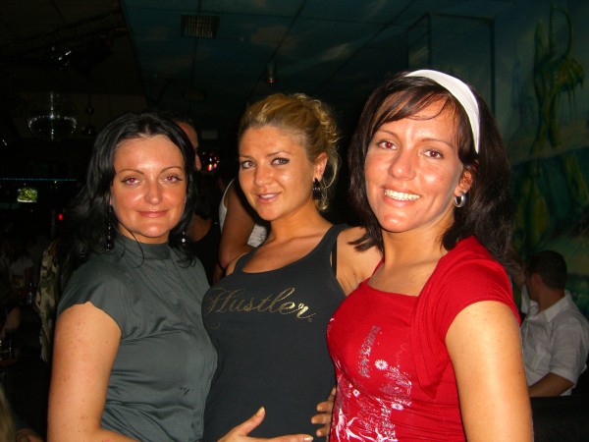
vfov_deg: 37.7
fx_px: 647
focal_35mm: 38
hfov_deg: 49.0
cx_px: 294
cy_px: 221
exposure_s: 1/60
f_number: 2.8
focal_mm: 7.9
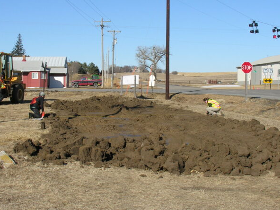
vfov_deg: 22.9
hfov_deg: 30.2
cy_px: 105
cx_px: 119
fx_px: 518
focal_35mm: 64
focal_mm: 9.5
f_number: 6.3
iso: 50
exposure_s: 1/260
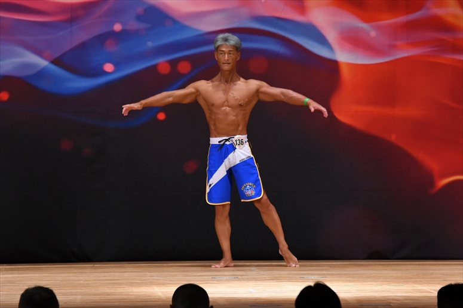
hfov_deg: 8.1
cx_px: 232
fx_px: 3278
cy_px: 154
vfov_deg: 5.4
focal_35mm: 255
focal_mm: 170
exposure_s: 1/400
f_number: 5.6
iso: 3200
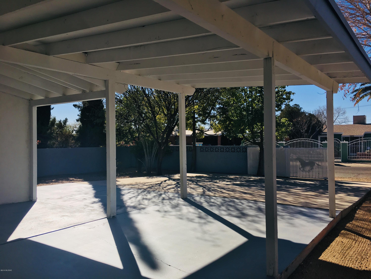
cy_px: 140
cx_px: 186
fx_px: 311
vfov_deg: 48.2
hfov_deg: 61.7
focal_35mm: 29
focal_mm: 4.15
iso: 25
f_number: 2.2
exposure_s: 1/2079
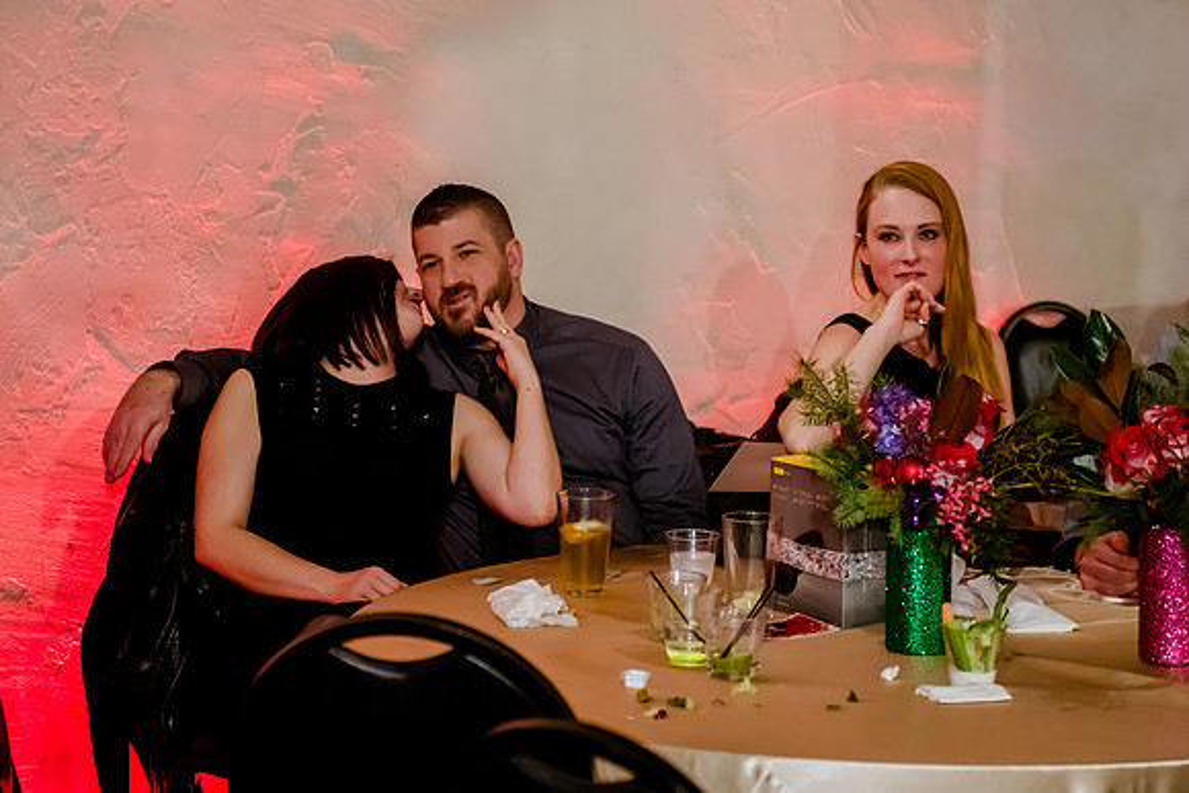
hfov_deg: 22.3
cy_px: 359
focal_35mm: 91
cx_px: 645
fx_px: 3017
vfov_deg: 15.0
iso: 5000
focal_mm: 70
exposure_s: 1/200
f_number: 2.8
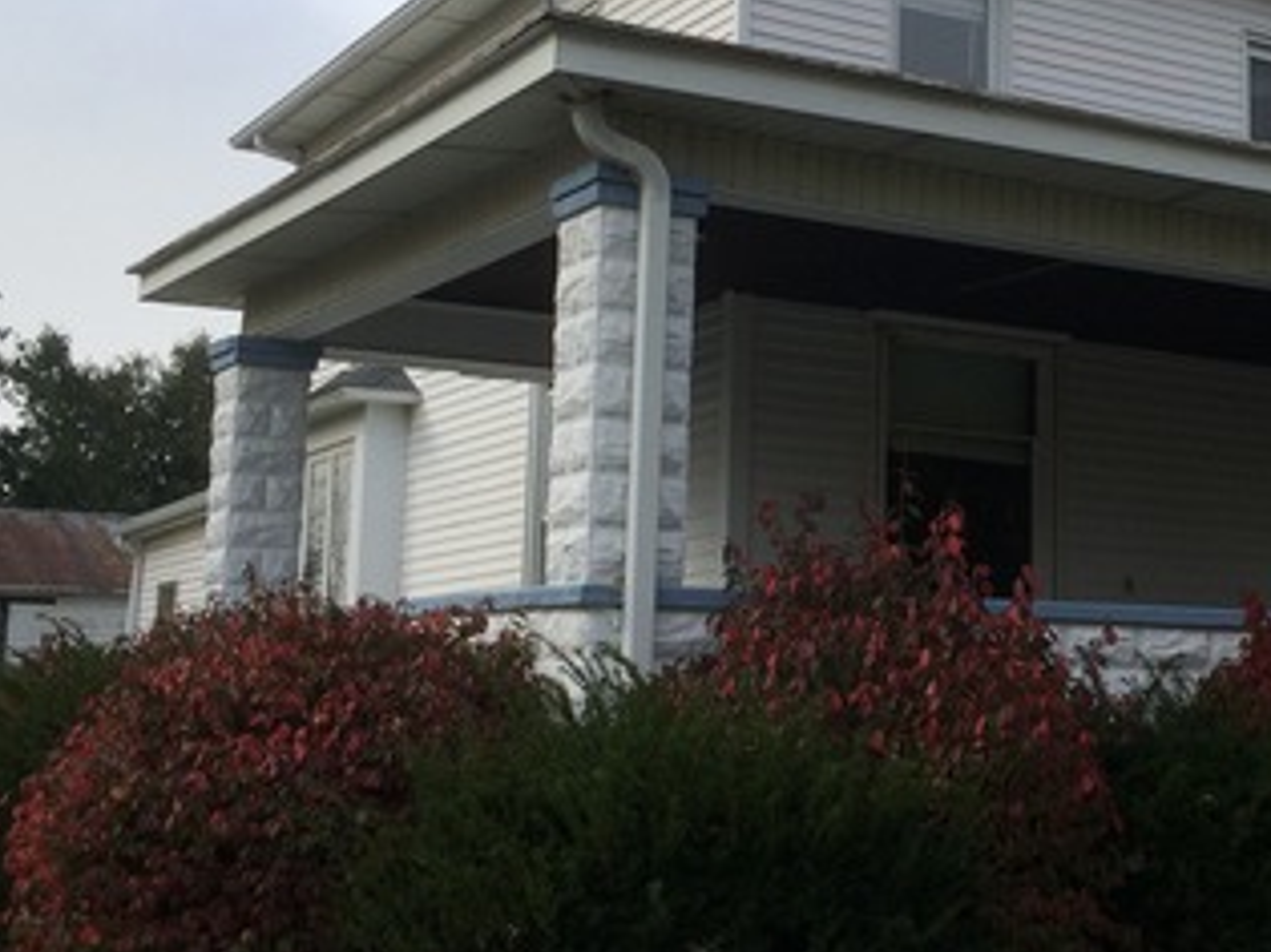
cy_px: 371
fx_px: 2165
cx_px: 1025
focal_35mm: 59
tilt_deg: +9.5
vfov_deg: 24.7
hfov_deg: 31.8
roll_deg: -0.6
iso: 32
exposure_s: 1/1208
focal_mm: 4.15
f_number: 2.2
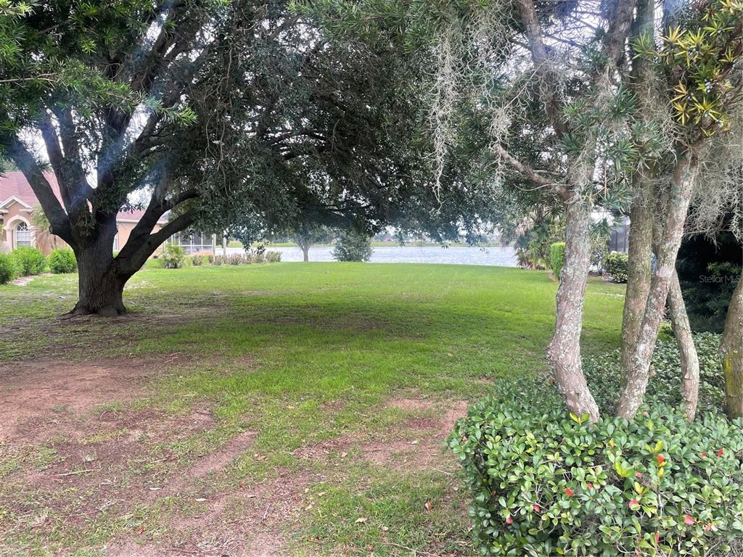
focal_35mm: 26
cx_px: 372
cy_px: 278
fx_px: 558
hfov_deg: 67.3
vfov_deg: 53.1
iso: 32
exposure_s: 1/219
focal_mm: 4.2
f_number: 1.6
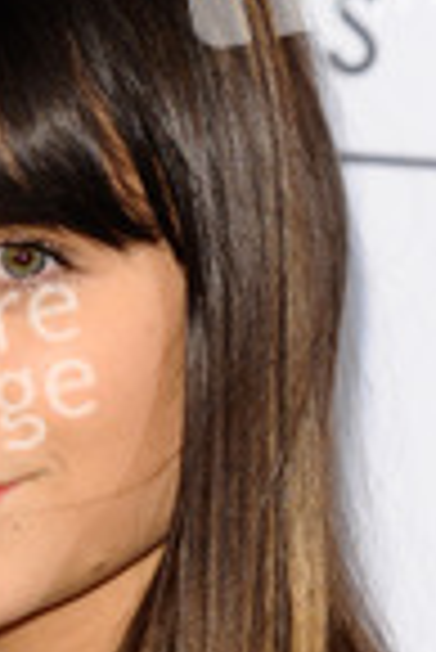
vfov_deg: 3.4
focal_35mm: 598
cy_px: 616
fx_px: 10844
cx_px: -2
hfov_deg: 2.3
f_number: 4.5
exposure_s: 1/200
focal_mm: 145
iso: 320
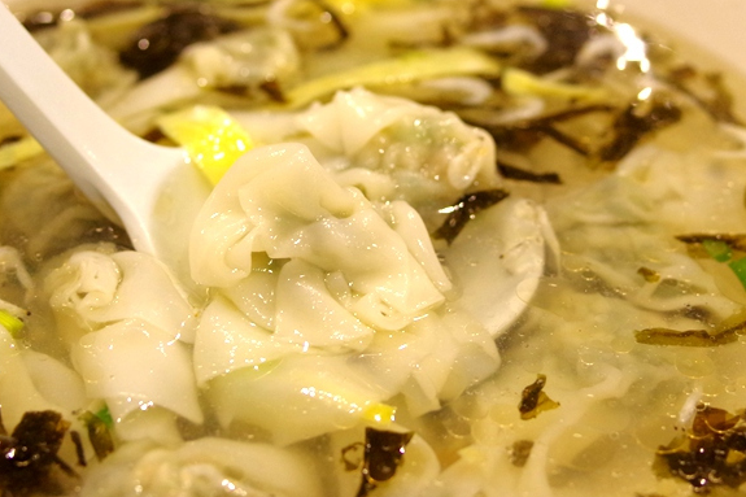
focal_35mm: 64
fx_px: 1326
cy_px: 229
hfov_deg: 31.4
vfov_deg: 21.2
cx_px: 305
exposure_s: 1/60
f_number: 4.5
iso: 1600
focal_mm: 31
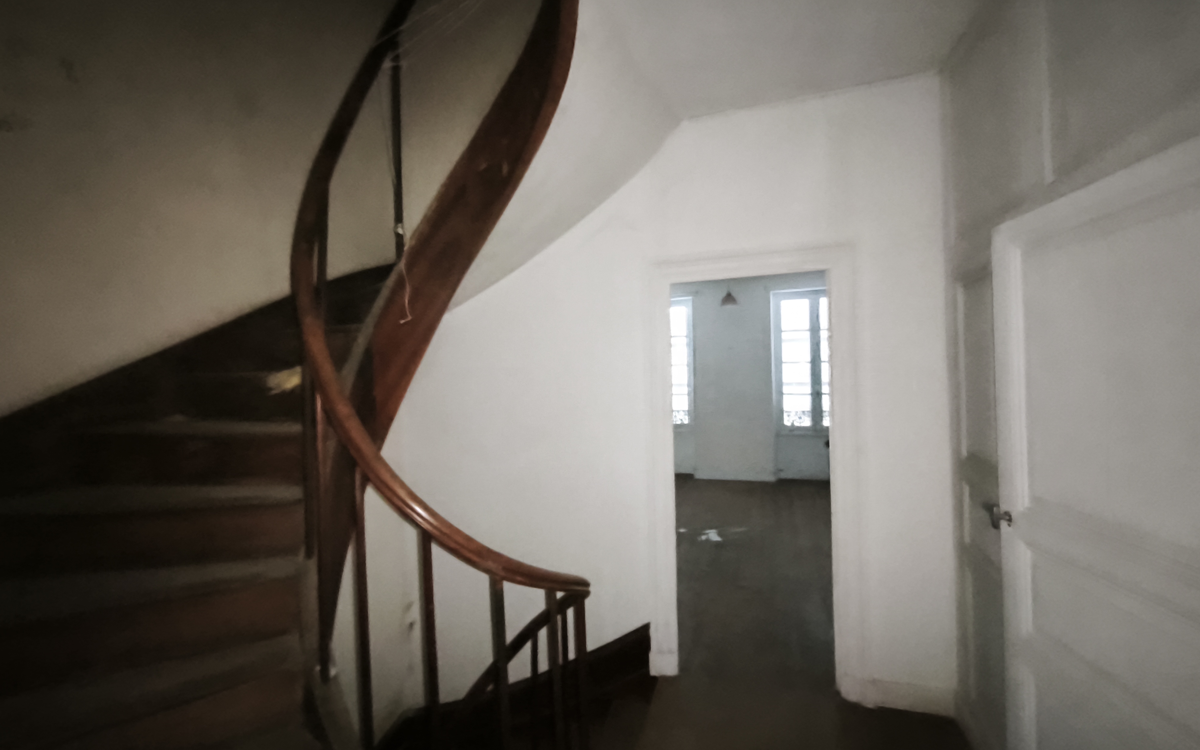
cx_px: 600
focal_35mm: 16
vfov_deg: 71.2
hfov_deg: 97.8
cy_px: 367
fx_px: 523
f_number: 2.2
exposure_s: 1/8
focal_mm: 1.91
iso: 2500
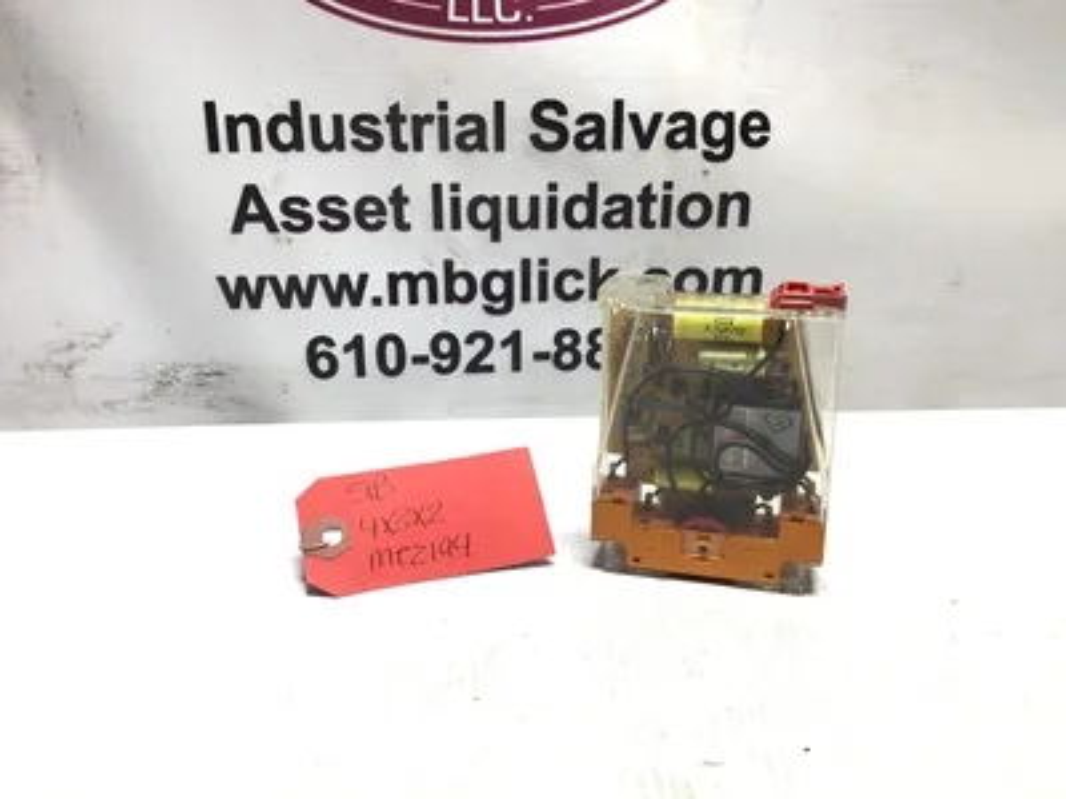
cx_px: 533
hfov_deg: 58.4
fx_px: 955
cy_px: 400
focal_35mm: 31
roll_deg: -0.5
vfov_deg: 45.4
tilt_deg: -18.4
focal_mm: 3.3
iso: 40
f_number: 2.4
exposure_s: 1/120
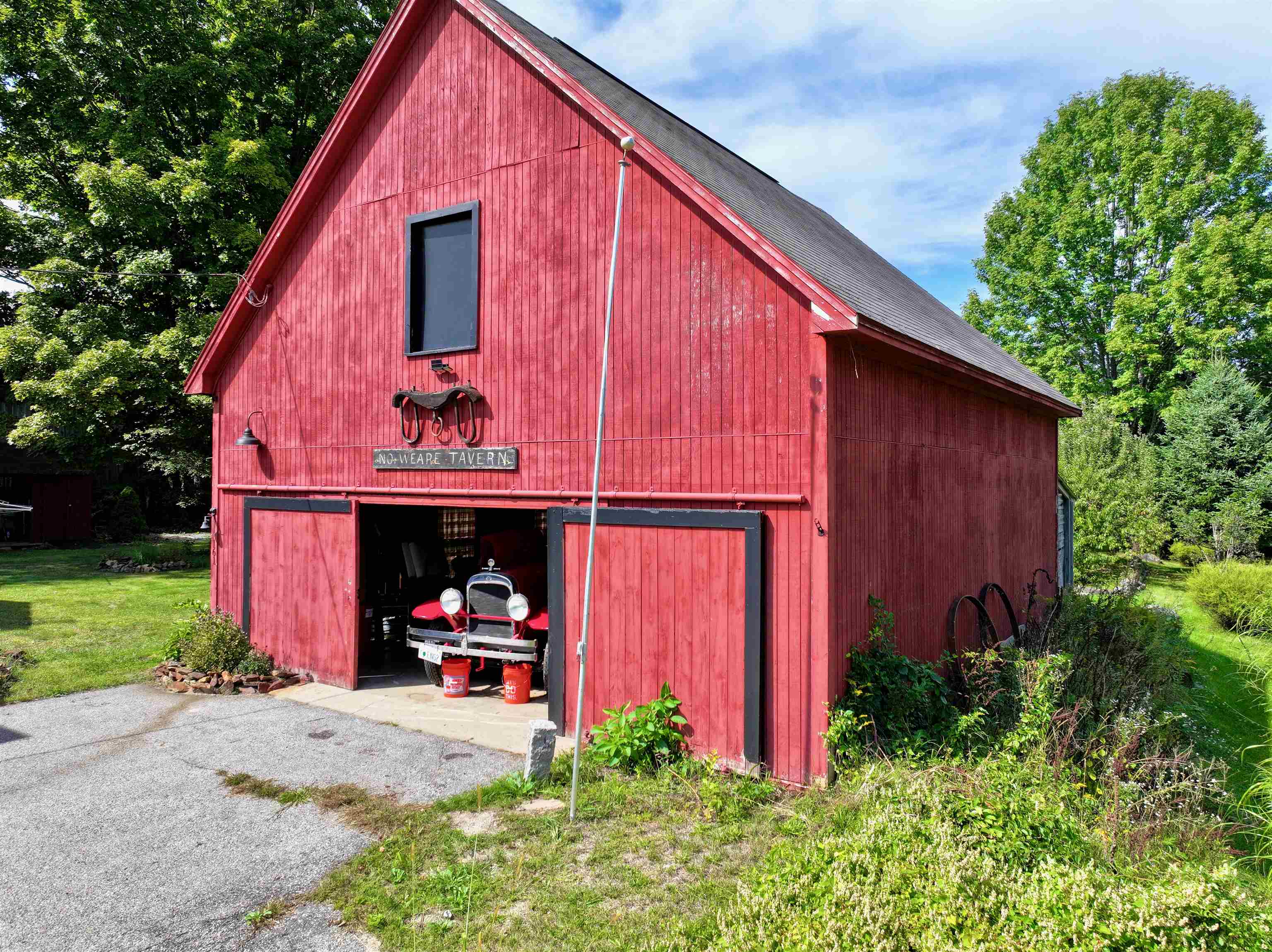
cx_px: 636
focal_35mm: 24
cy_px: 476
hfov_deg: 71.6
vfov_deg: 56.8
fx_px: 881
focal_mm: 12.29
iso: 150
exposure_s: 1/2000
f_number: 2.8
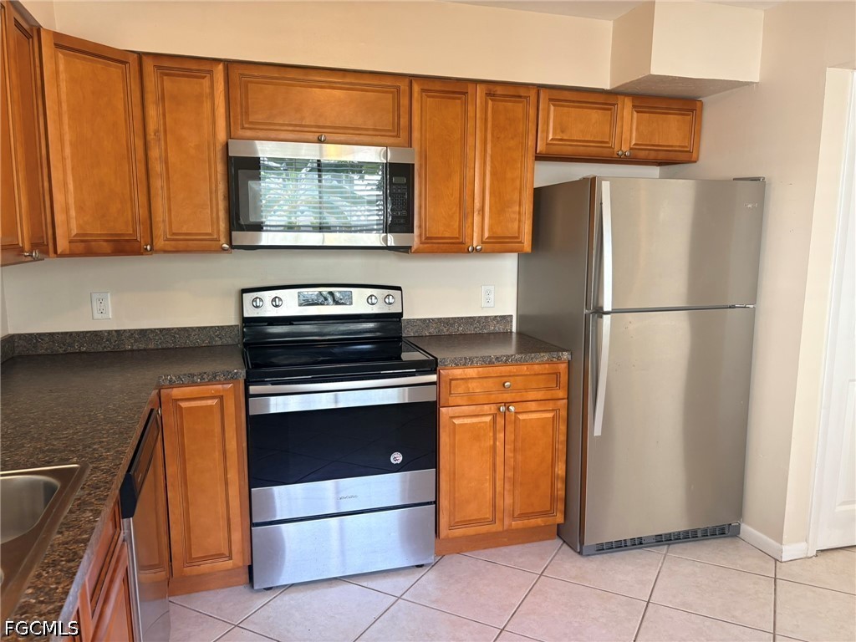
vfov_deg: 53.1
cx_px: 428
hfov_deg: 67.3
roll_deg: +0.1
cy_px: 321
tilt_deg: -7.5
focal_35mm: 26
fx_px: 643
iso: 125
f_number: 1.6
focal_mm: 5.96
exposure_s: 1/120
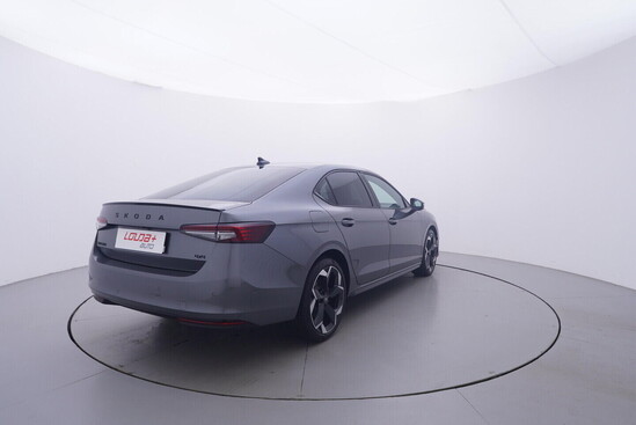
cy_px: 212
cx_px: 318
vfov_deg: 56.2
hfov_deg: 77.3
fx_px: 398
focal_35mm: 22
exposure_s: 1/80
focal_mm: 15
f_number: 5
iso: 200
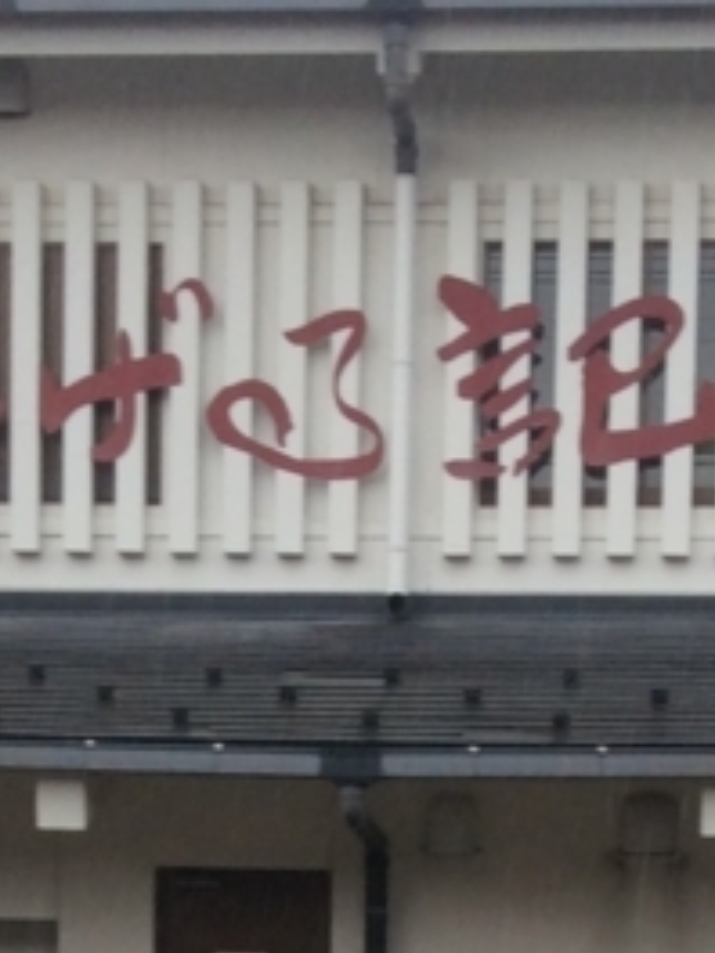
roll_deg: -1.7
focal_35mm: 124
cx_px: 377
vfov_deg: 15.1
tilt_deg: -4.9
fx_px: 3415
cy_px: 1260
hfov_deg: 12.0
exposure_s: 1/152
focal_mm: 3.3
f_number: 2.4
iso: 32
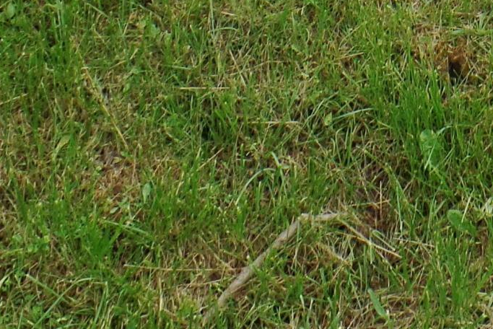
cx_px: 673
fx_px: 1438
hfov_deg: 17.9
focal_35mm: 105
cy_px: -463
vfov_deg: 11.0
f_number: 3.5
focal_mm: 4.1
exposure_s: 1/500
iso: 80
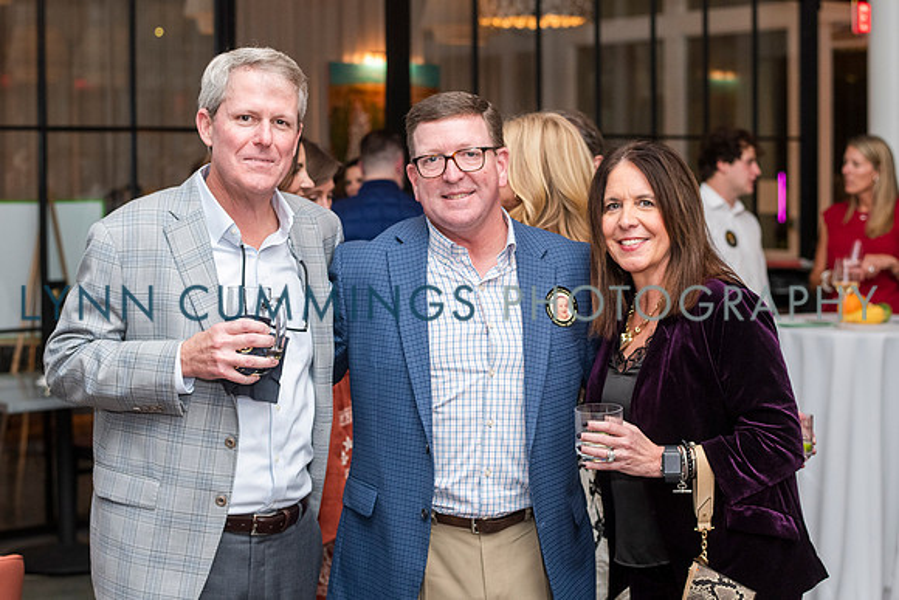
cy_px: 284
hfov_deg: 30.2
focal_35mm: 67
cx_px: 461
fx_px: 1664
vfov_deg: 20.4
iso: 1250
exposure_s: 1/125
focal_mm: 58
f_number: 4
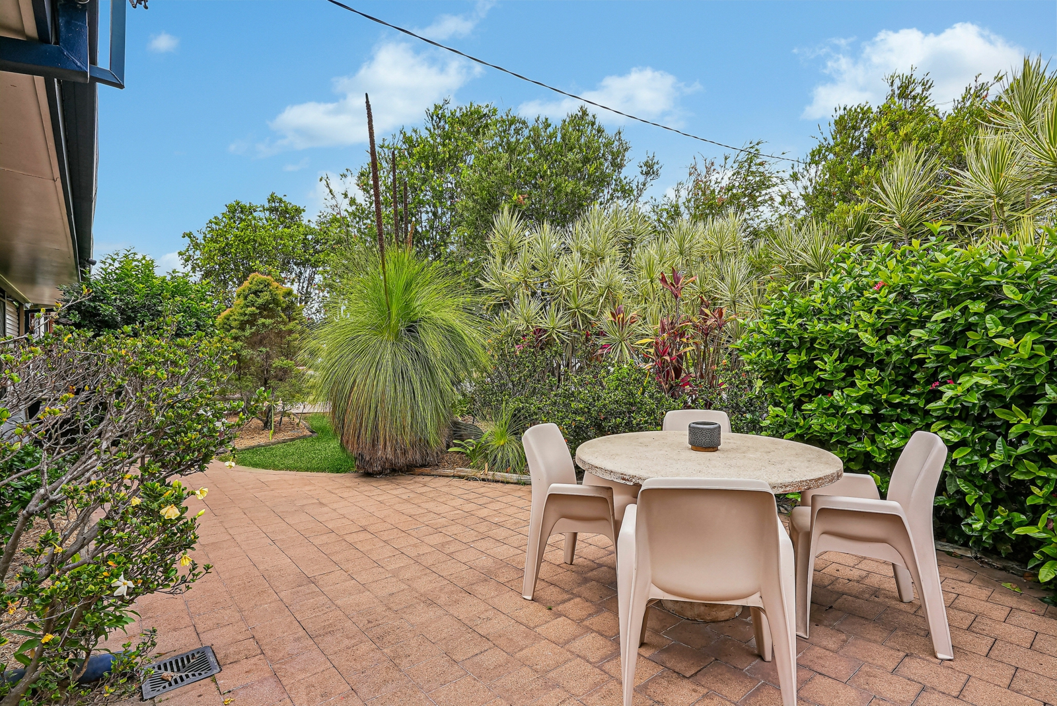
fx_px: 529
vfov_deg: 67.4
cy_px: 353
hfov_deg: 90.0
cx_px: 528
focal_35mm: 18
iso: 200
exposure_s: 1/80
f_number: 11
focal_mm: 18
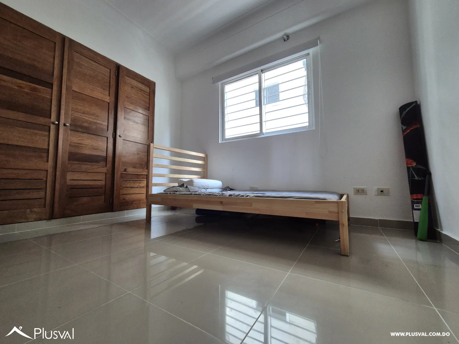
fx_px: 172
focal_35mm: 13
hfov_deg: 106.2
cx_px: 230
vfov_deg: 89.9
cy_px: 172
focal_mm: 2.2
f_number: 2.2
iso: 400
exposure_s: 1/60
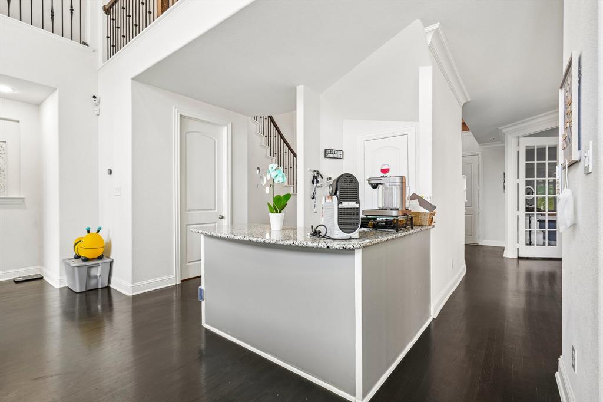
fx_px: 268
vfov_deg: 73.7
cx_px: 302
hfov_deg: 96.8
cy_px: 201
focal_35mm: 16
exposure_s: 1/15
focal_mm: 16
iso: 400
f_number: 8
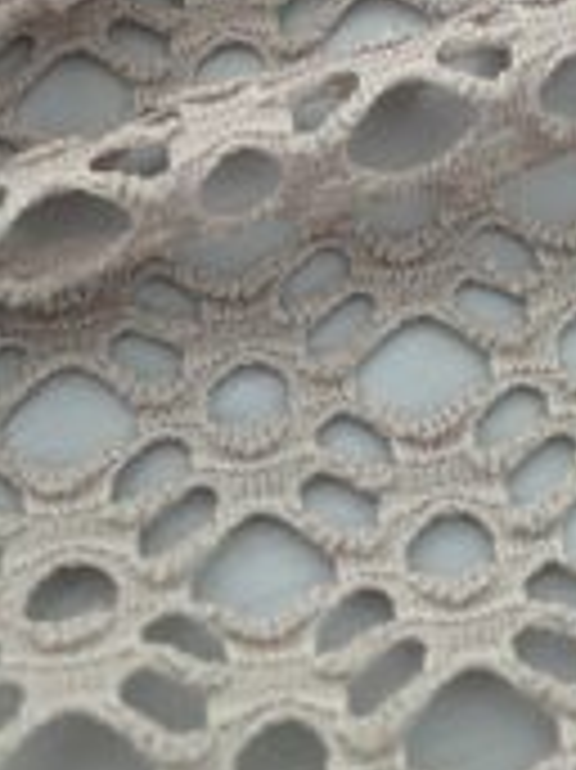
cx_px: 423
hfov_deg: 18.8
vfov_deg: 22.0
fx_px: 1733
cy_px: -284
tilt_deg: -46.9
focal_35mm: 78
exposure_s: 1/110
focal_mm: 4.25
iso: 100
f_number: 1.8
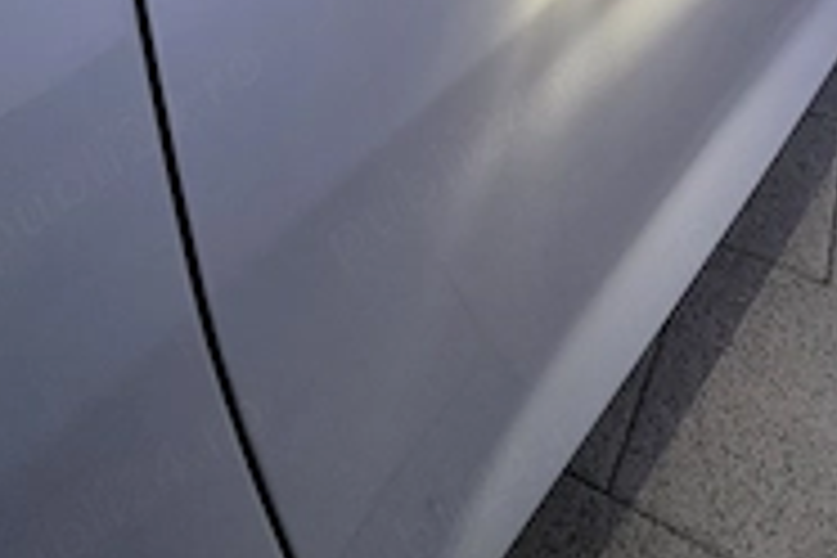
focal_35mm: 29
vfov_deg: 34.1
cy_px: -144
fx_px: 674
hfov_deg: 62.1
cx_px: 558
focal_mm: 2.2
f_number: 1.9
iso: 1250
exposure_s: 1/50.3
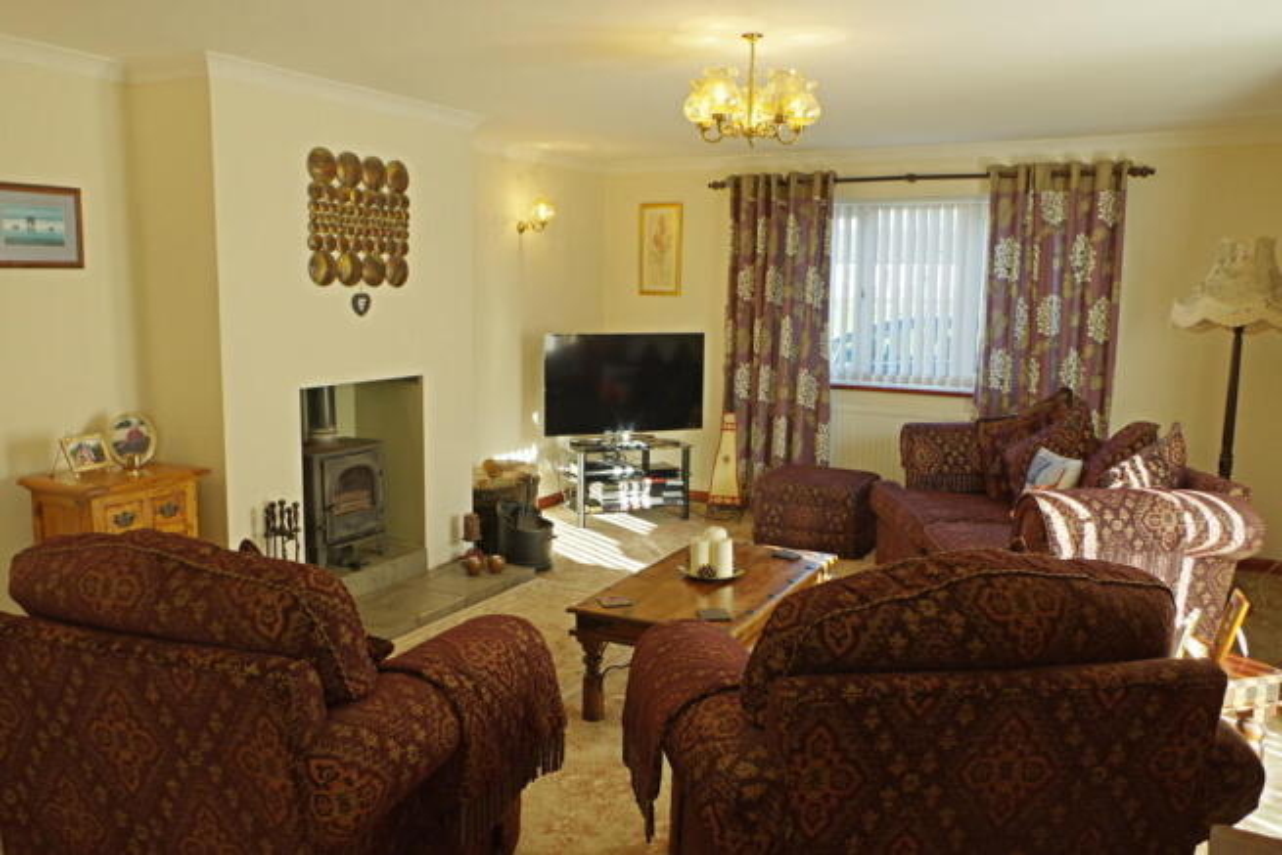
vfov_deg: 48.0
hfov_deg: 67.4
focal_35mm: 27
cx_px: 641
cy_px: 428
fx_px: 962
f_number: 5
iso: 1600
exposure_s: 1/125
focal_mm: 18
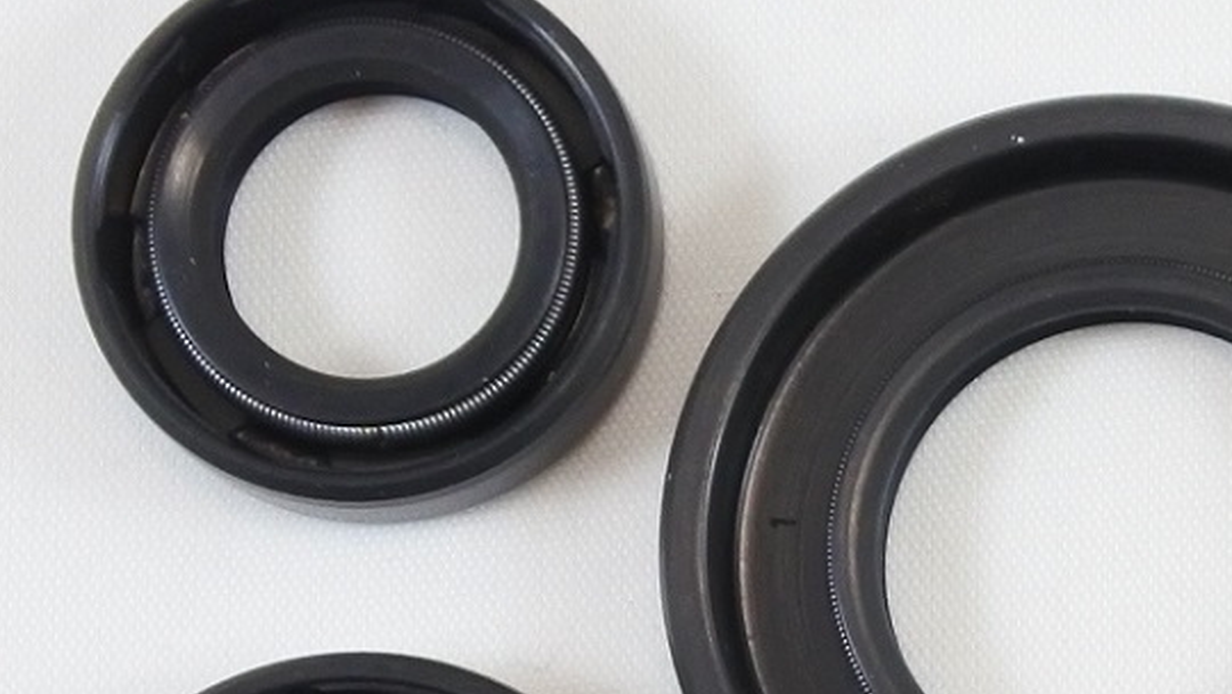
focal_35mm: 141
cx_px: 1721
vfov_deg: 8.5
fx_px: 4607
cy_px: 902
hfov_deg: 14.4
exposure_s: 1/125
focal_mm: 16.5
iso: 560
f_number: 4.5
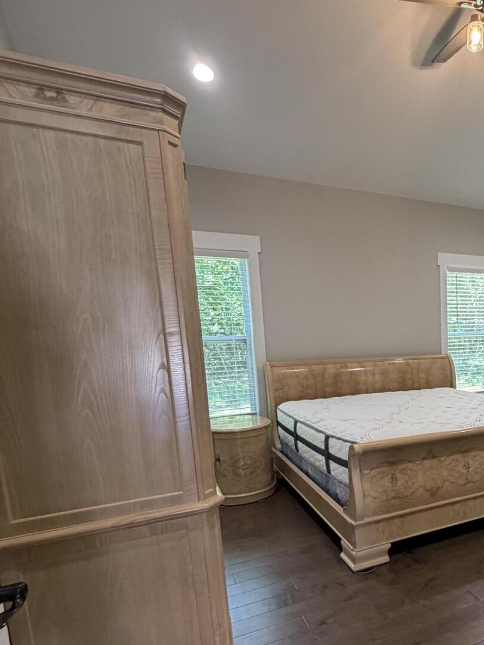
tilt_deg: -9.2
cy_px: 410
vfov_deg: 66.1
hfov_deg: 47.0
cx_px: 449
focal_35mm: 26
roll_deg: +0.7
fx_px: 485
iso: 250
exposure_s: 1/60
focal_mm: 2.22
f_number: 2.2
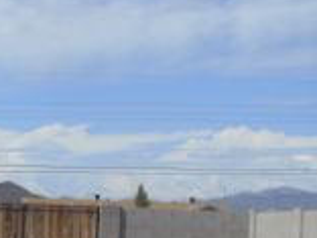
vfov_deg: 13.2
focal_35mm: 109
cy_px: 281
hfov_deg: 17.6
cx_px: -8
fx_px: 998
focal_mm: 6.3
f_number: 7.3
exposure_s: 1/279
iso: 50
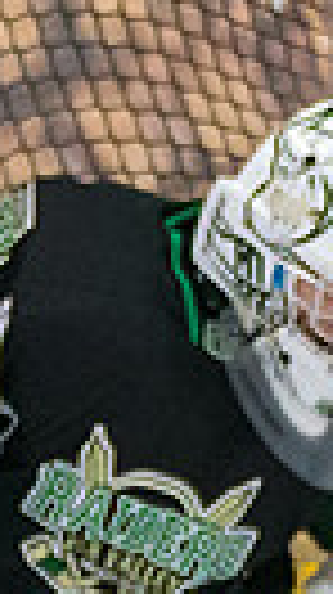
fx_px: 23717
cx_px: -1065
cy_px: 83
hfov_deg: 0.8
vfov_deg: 1.4
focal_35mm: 1507
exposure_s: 1/1000
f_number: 3.2
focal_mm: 157
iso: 3200
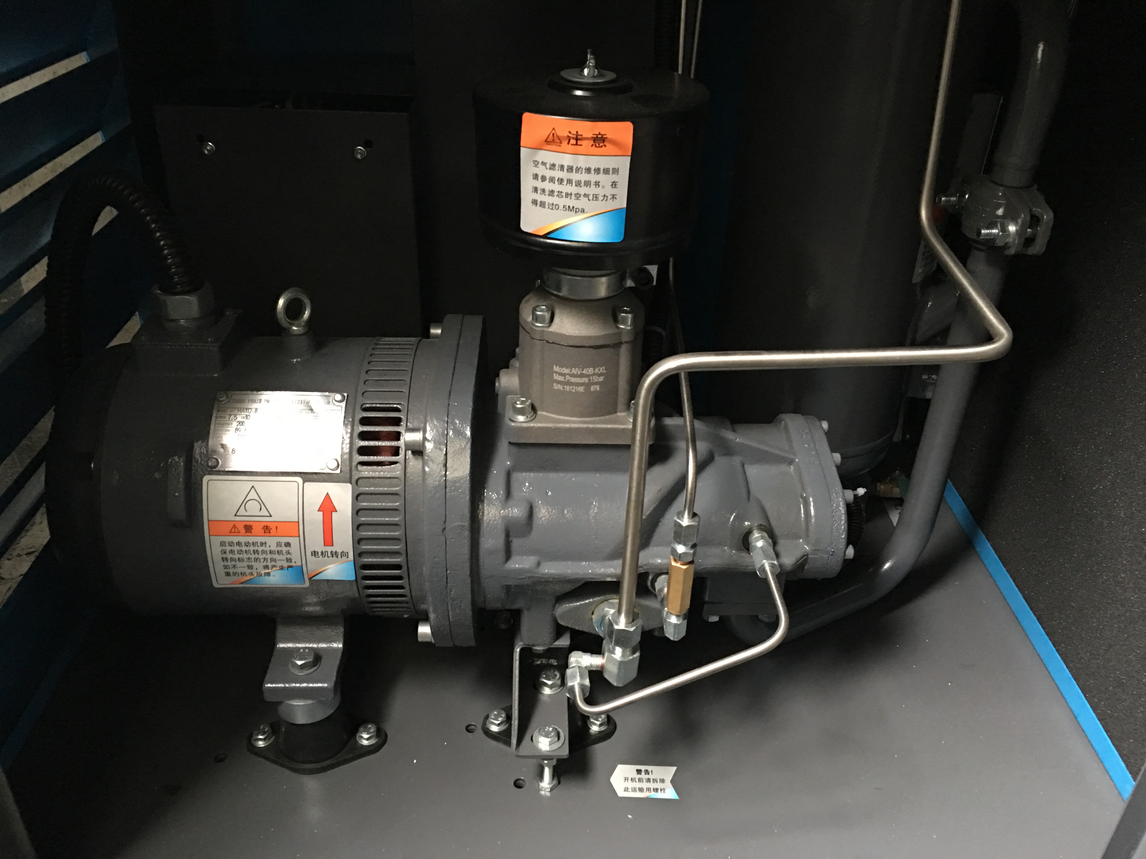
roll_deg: -1.1
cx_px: 573
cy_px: 430
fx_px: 960
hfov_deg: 61.7
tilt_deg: -31.9
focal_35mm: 29
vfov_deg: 48.2
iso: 160
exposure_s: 1/8
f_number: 2.2
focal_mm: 4.15
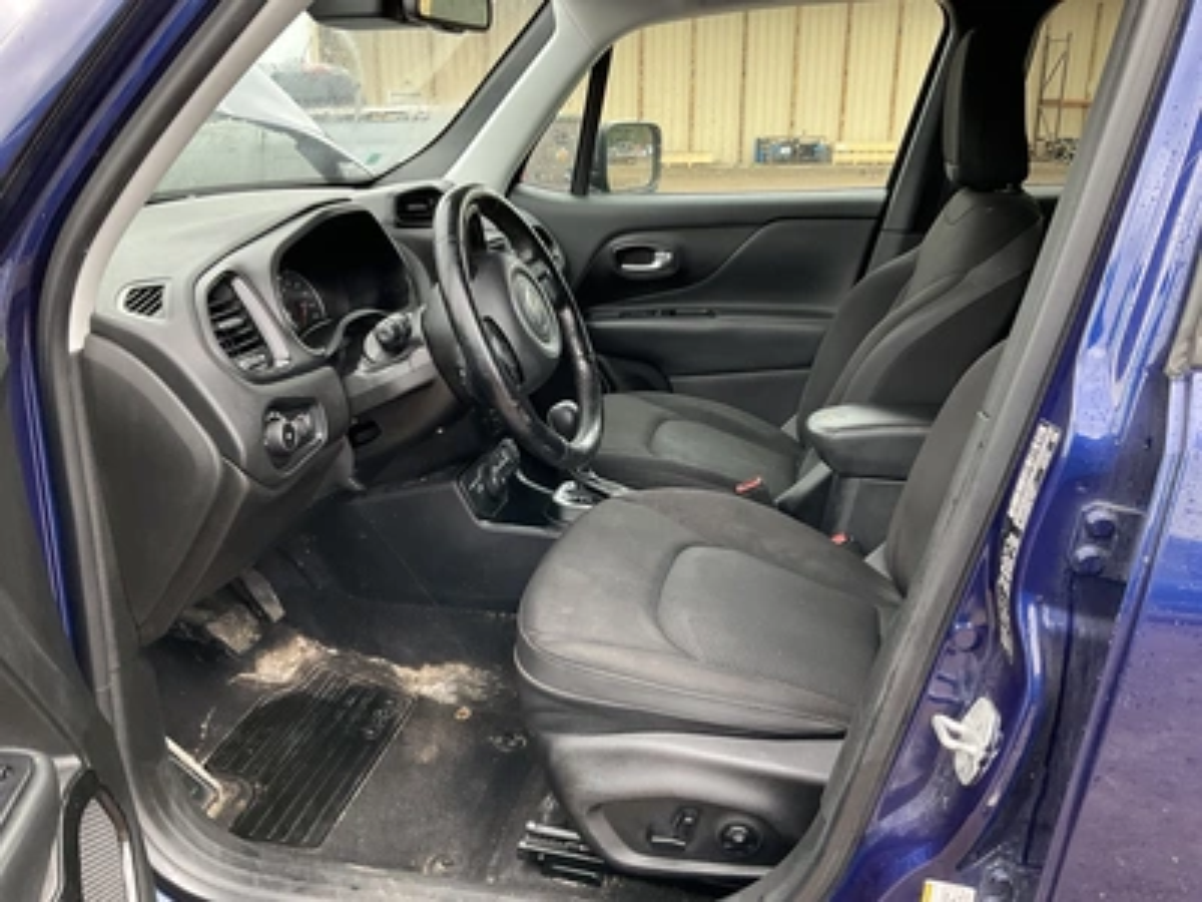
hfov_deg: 61.7
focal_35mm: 29
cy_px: 451
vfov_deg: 48.2
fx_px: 1007
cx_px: 601
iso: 64
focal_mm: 3
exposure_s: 1/85
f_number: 1.8
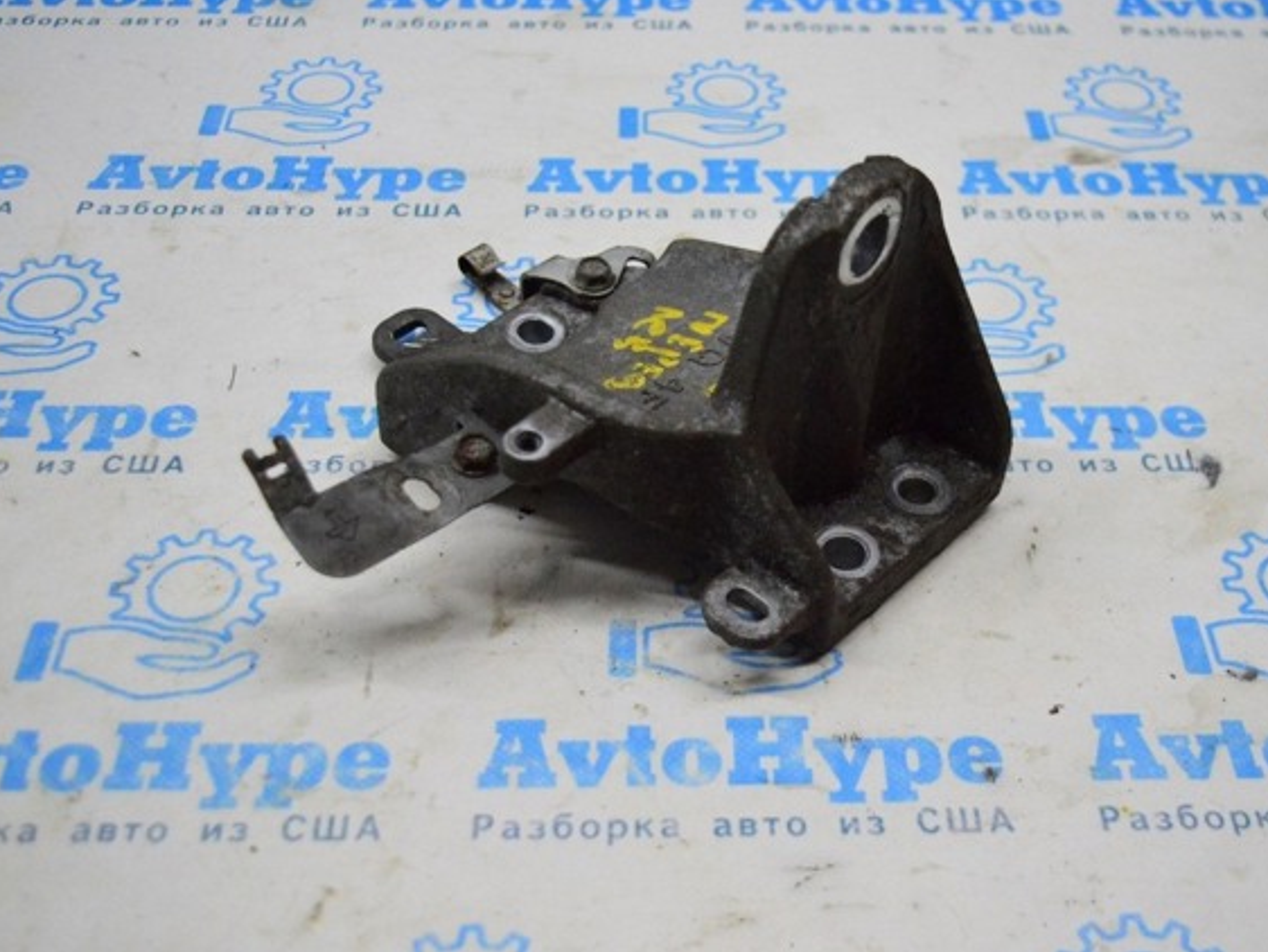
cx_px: 704
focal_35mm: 48
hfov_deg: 39.9
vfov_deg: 30.6
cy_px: 477
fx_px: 1742
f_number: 4.2
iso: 6400
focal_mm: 29
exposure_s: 1/1000
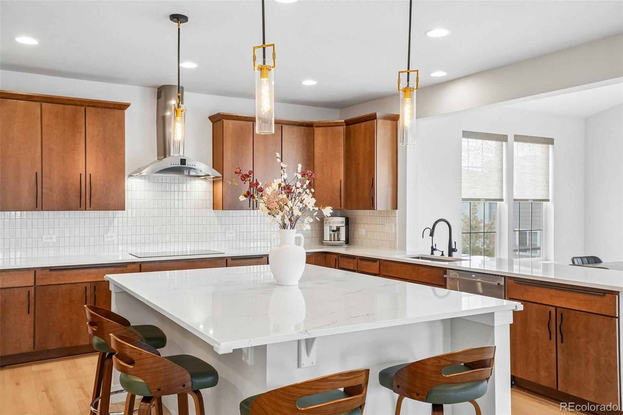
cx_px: 312
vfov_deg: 43.6
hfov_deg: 61.9
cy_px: 208
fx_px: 519
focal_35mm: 30
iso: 400
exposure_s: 1/45
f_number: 8
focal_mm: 20
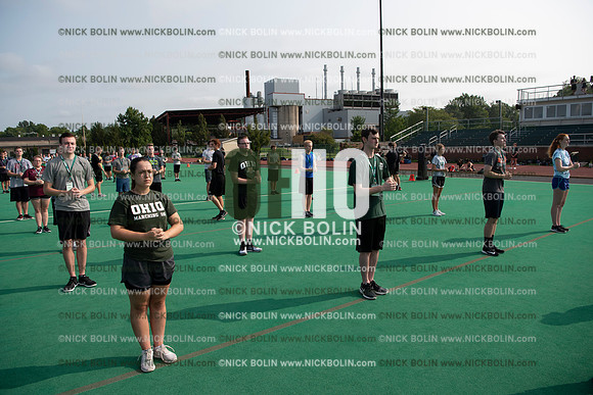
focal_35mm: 24
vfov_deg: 53.2
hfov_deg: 73.7
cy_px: 198
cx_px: 296
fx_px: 395
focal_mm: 24
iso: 125
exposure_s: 1/640
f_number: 5.6
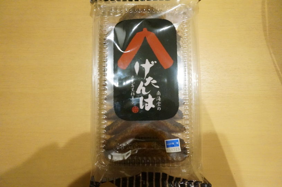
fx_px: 188
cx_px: 141
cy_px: 94
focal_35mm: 24
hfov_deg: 73.8
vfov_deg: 53.1
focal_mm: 16
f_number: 5
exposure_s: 1/100
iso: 6400
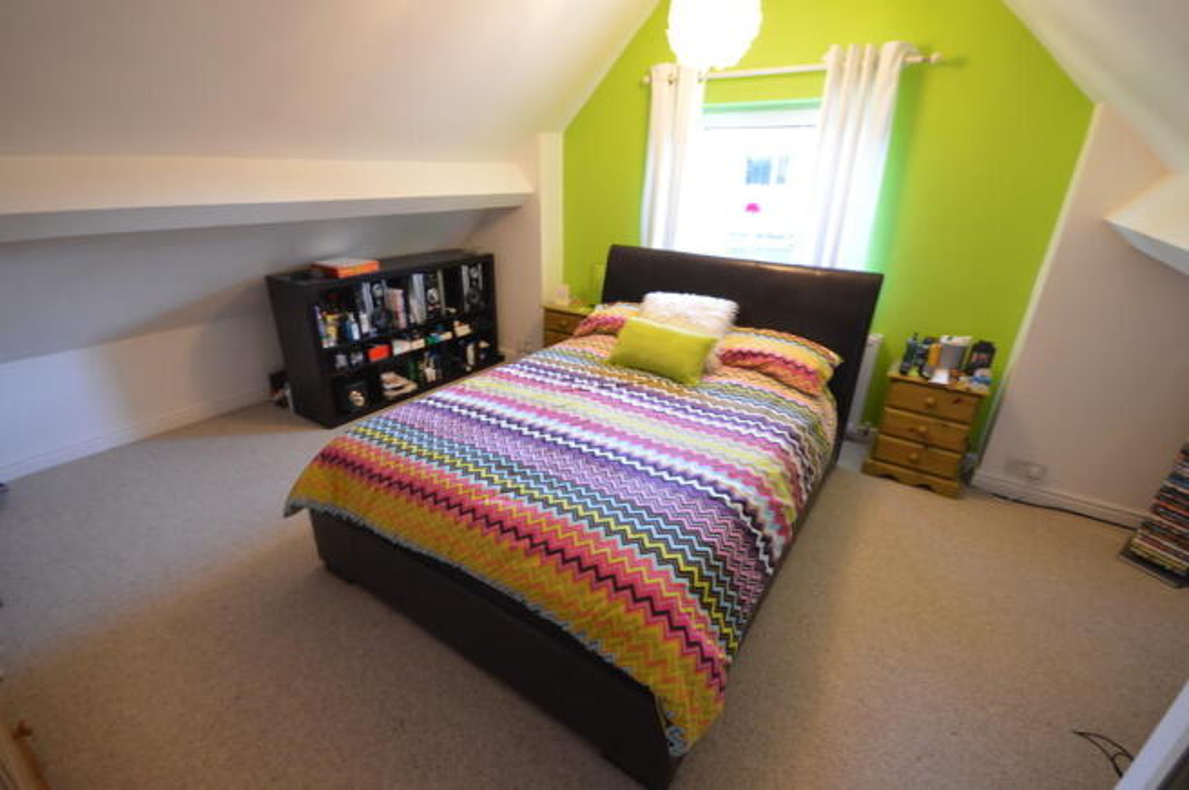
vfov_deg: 77.2
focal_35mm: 15
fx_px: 495
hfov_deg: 100.4
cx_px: 594
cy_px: 395
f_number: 5
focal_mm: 10
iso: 100
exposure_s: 1/1.6
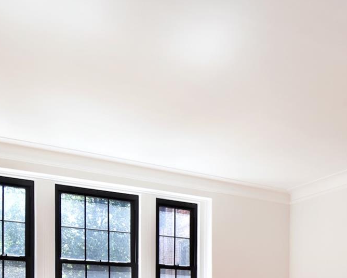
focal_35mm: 47
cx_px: 408
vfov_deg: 27.8
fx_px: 487
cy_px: 336
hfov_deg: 32.8
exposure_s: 1/60
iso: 640
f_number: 8
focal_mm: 11
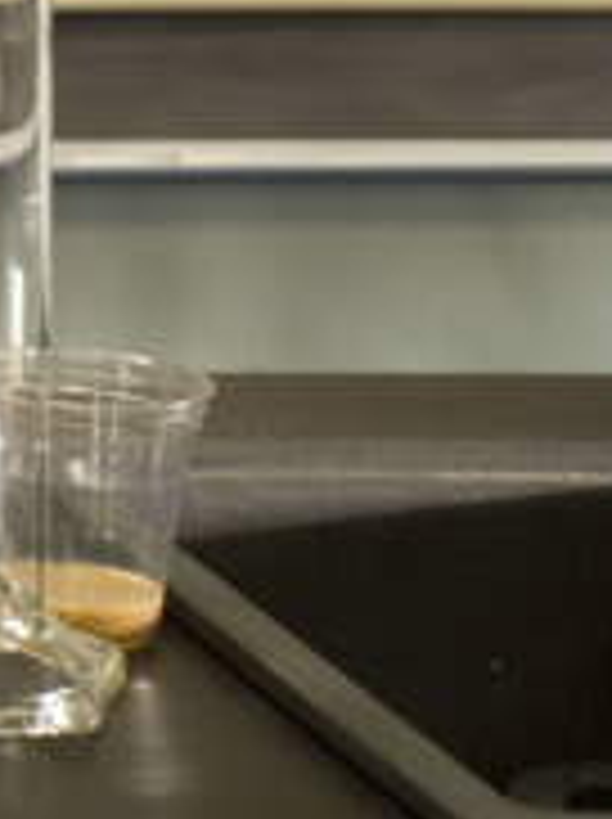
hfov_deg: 7.7
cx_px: -1260
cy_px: -374
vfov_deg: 11.4
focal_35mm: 167
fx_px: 3946
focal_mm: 35
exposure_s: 1/100
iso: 1000
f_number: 4
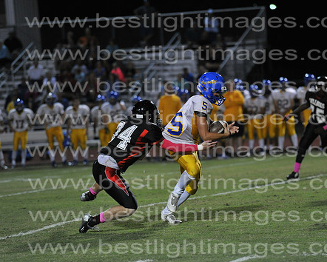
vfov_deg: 6.3
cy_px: 135
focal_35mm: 246
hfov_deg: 7.9
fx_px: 2382
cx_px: 195
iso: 4000
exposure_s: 1/500
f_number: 3.2
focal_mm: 200
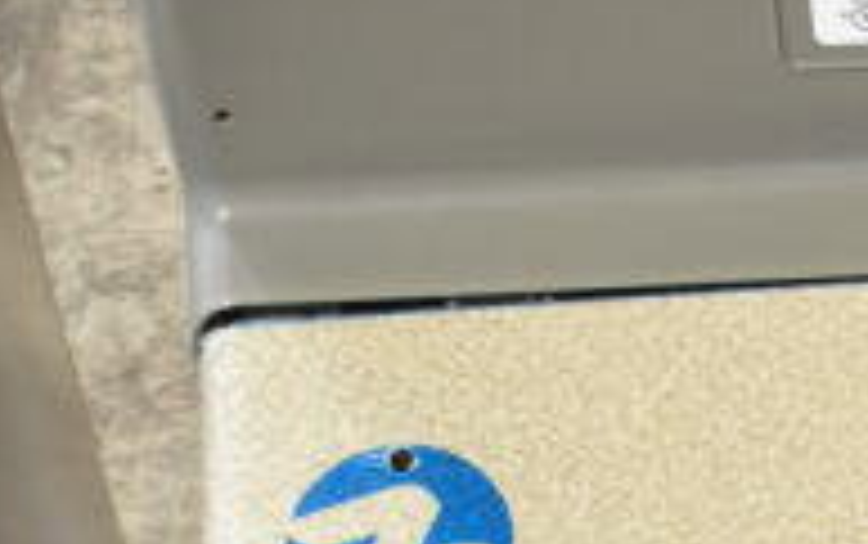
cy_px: 1996
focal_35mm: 188
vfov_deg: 6.1
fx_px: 4451
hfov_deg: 10.8
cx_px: 1174
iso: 1600
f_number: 5
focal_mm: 26
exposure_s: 1/100
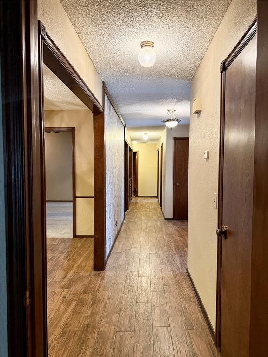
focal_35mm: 24
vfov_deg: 71.6
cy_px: 178
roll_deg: -0.9
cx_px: 134
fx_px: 248
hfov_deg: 56.8
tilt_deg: -3.9
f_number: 1.78
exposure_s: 1/60
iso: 400
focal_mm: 6.76
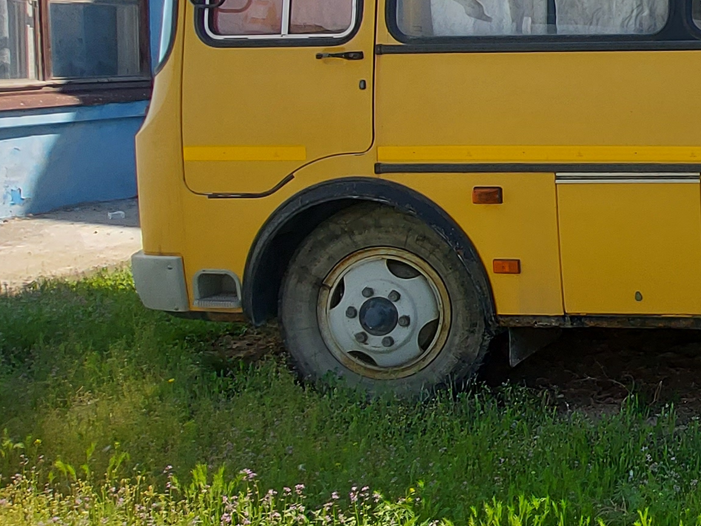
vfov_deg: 30.9
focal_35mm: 45
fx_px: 911
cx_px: 913
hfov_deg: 32.0
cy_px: 62
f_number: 2.2
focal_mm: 1.74
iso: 50
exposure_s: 1/967
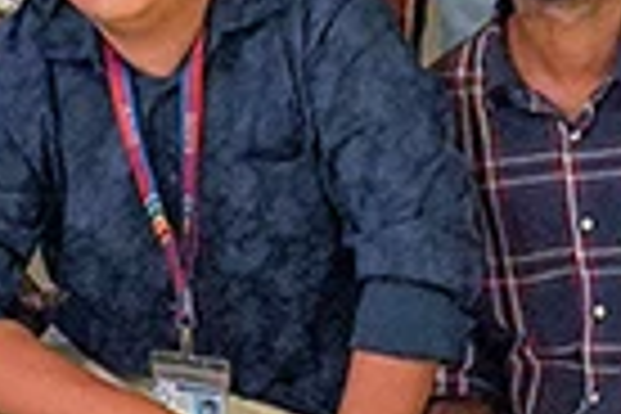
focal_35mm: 178
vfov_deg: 7.6
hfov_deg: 11.5
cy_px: -223
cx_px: 400
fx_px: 3070
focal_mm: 24
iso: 2500
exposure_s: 1/160
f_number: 2.8
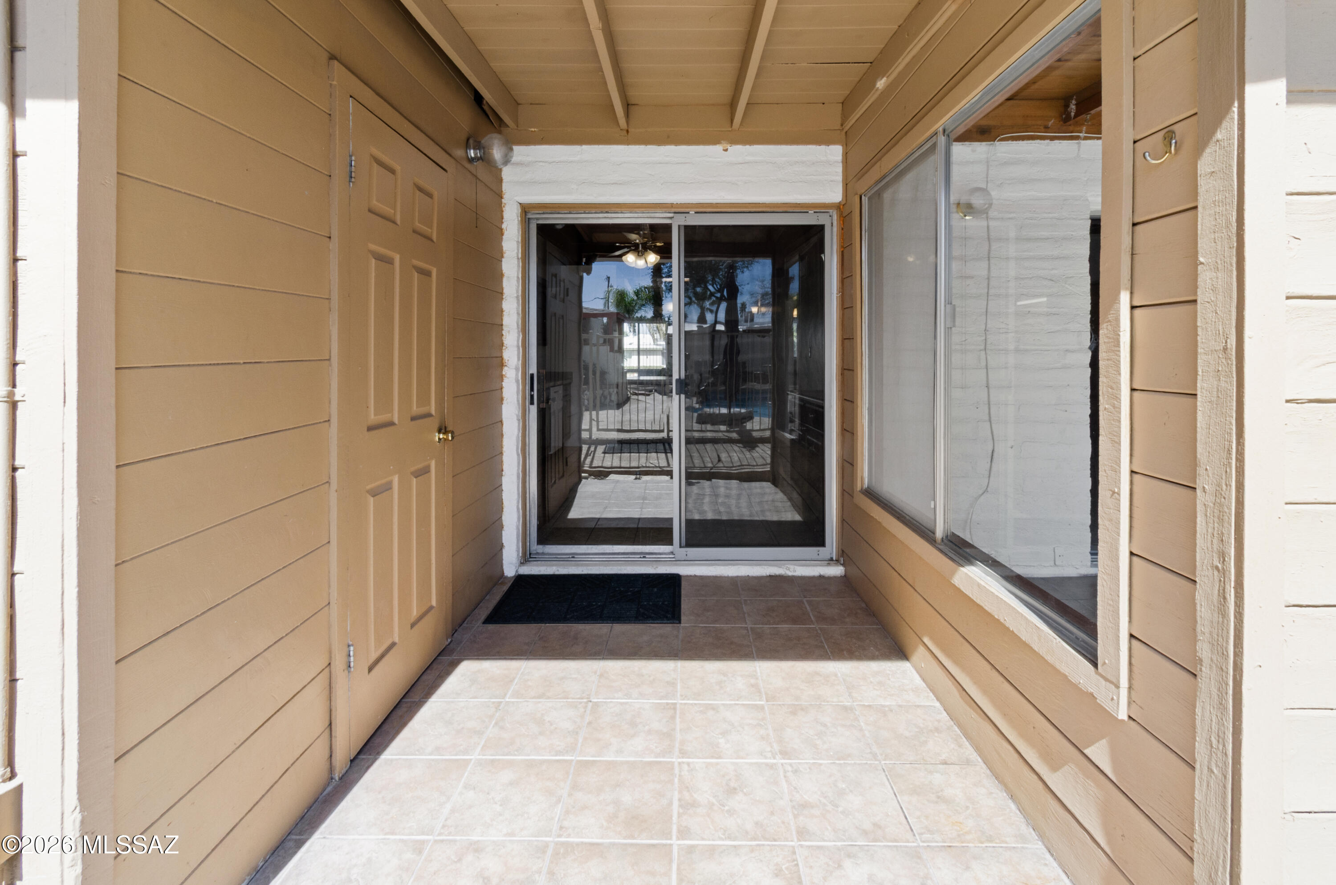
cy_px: 442
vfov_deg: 77.1
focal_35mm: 15
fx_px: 556
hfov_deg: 100.5
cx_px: 668
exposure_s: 1/15
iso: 200
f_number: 22
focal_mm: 10
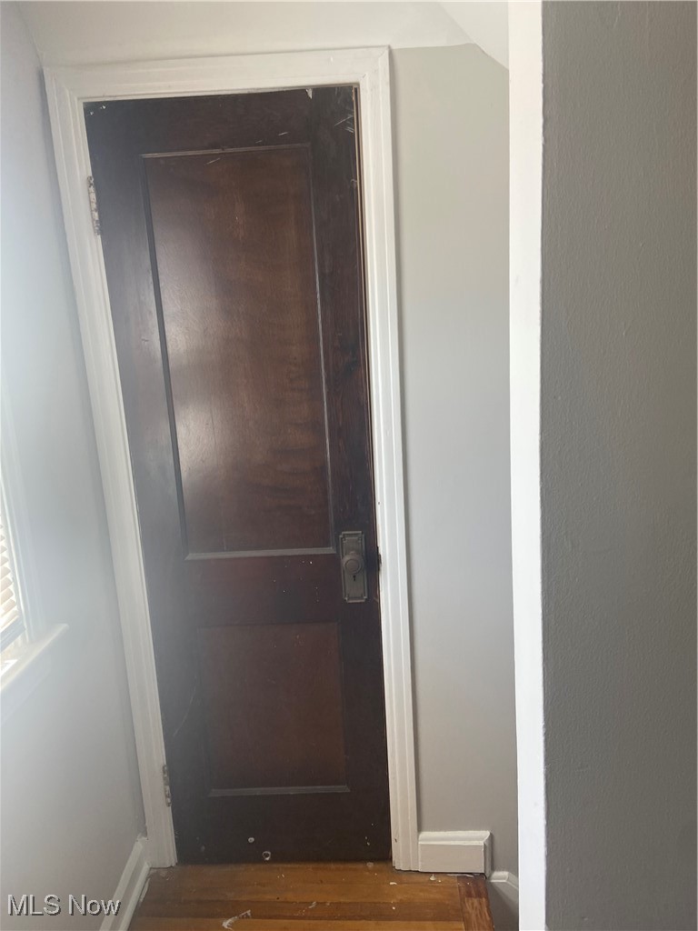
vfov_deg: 67.3
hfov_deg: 53.1
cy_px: 466
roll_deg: +3.0
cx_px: 349
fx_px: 699
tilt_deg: -7.3
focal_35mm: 26
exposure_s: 1/122
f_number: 1.8
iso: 40
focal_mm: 4.25
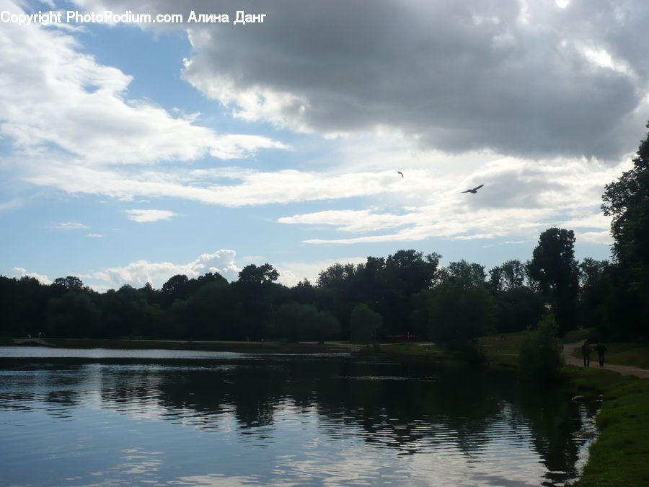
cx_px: 324
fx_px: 656
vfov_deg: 40.7
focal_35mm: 35
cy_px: 244
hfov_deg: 52.6
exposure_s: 1/400
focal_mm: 5.8
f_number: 8
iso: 100
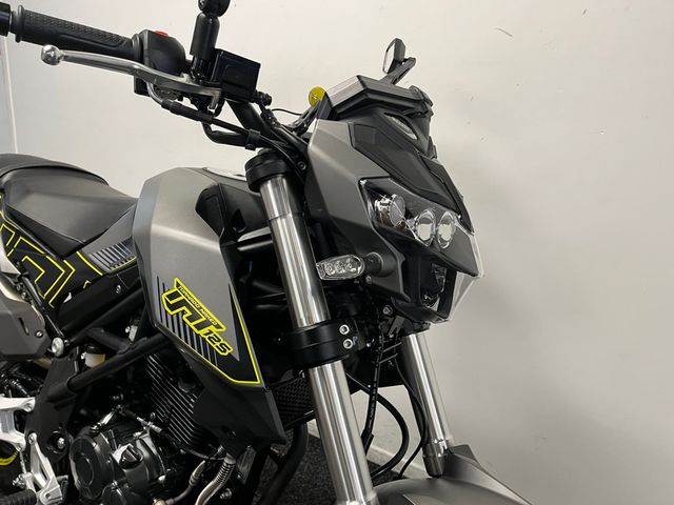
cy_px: 252
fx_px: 506
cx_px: 337
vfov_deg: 53.1
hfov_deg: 67.3
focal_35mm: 26
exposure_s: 1/50
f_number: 1.6
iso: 100
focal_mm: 5.1
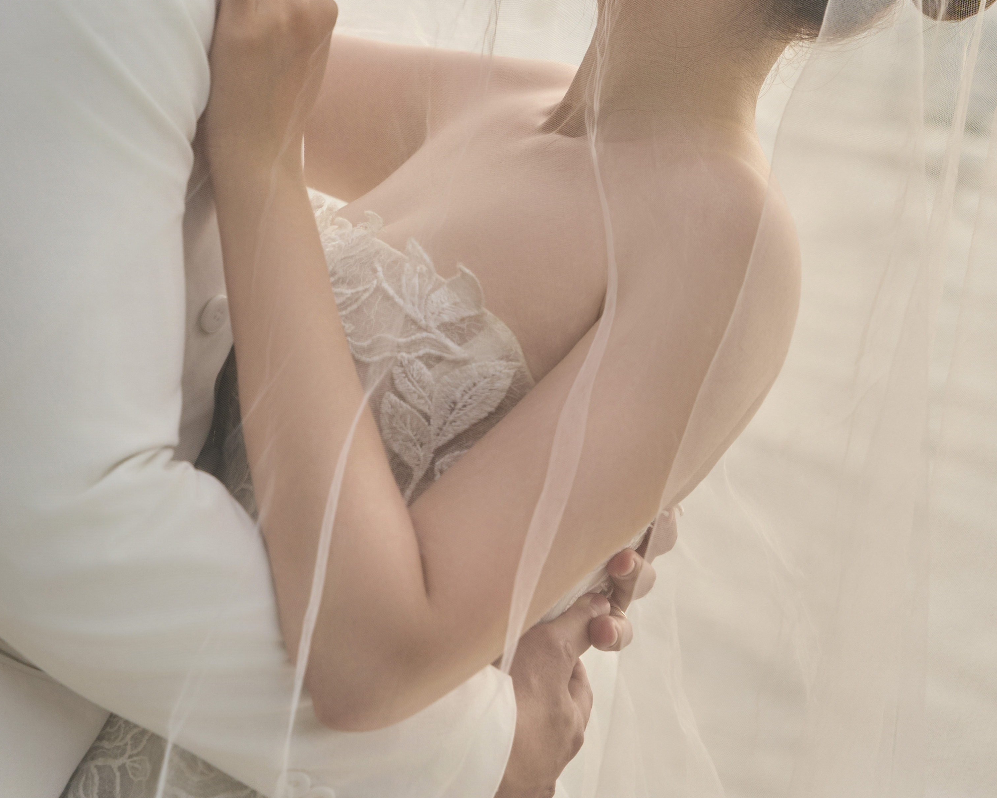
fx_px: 3198
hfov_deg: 17.7
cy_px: 76
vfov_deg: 14.1
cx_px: 461
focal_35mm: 108
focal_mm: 59.2
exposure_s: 1/1600
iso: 500
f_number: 4.5
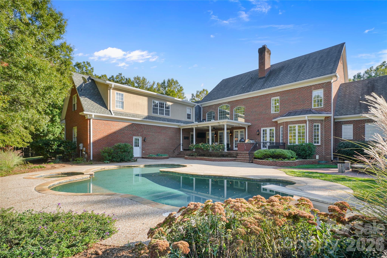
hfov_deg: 96.7
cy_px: 129
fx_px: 172
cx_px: 194
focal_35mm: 16
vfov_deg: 73.8
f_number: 9
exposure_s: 1/50
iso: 160
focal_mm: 16
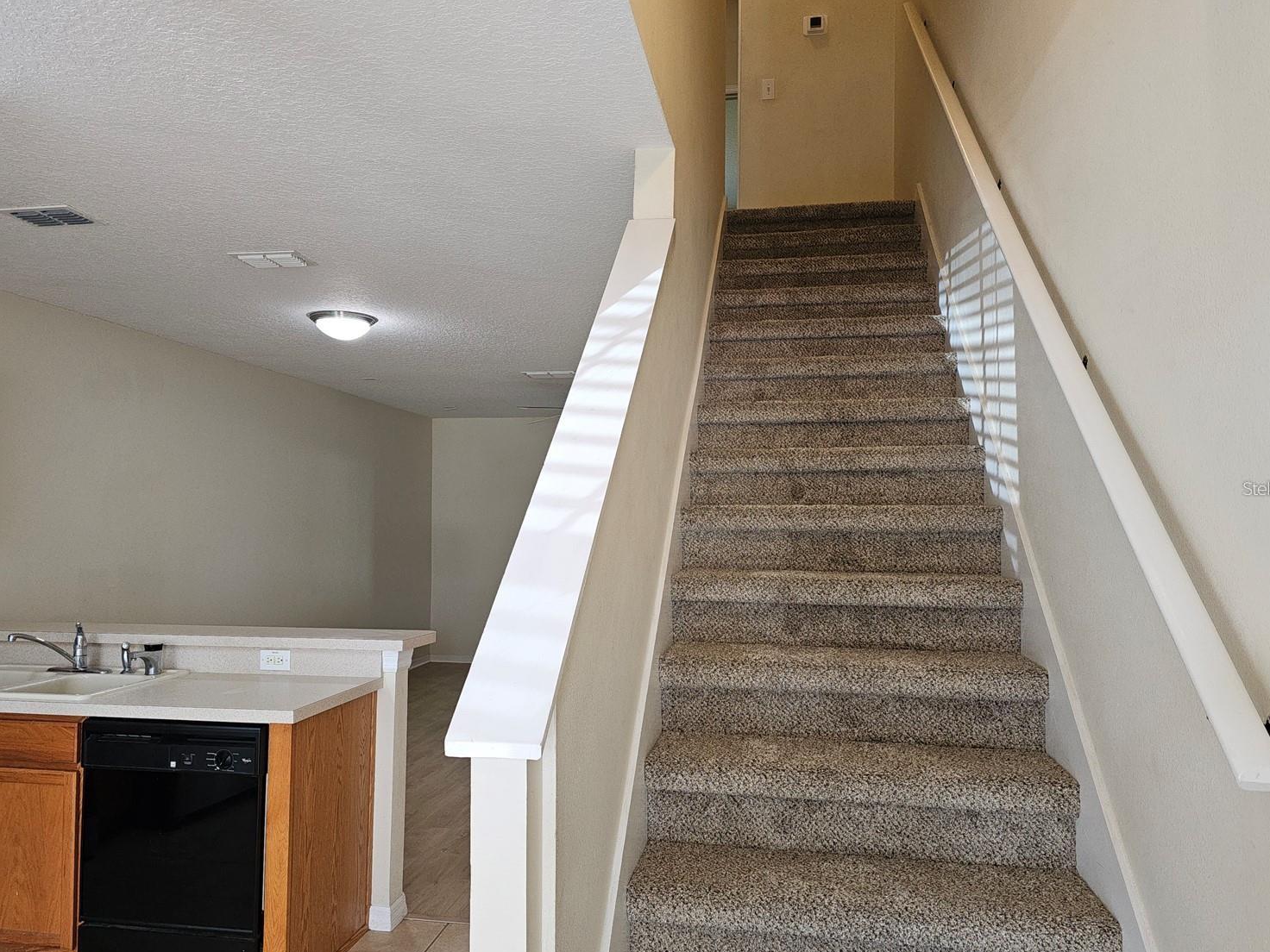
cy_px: 488
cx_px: 634
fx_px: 917
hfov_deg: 69.4
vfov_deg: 54.9
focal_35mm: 25
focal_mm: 6.3
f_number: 1.7
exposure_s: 1/60
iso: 100
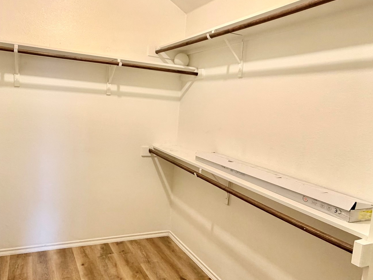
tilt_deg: -9.4
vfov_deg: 61.0
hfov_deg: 76.2
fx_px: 237
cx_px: 170
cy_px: 153
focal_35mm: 22
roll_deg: -0.8
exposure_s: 1/60
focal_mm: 2.22
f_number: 2.2
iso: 200
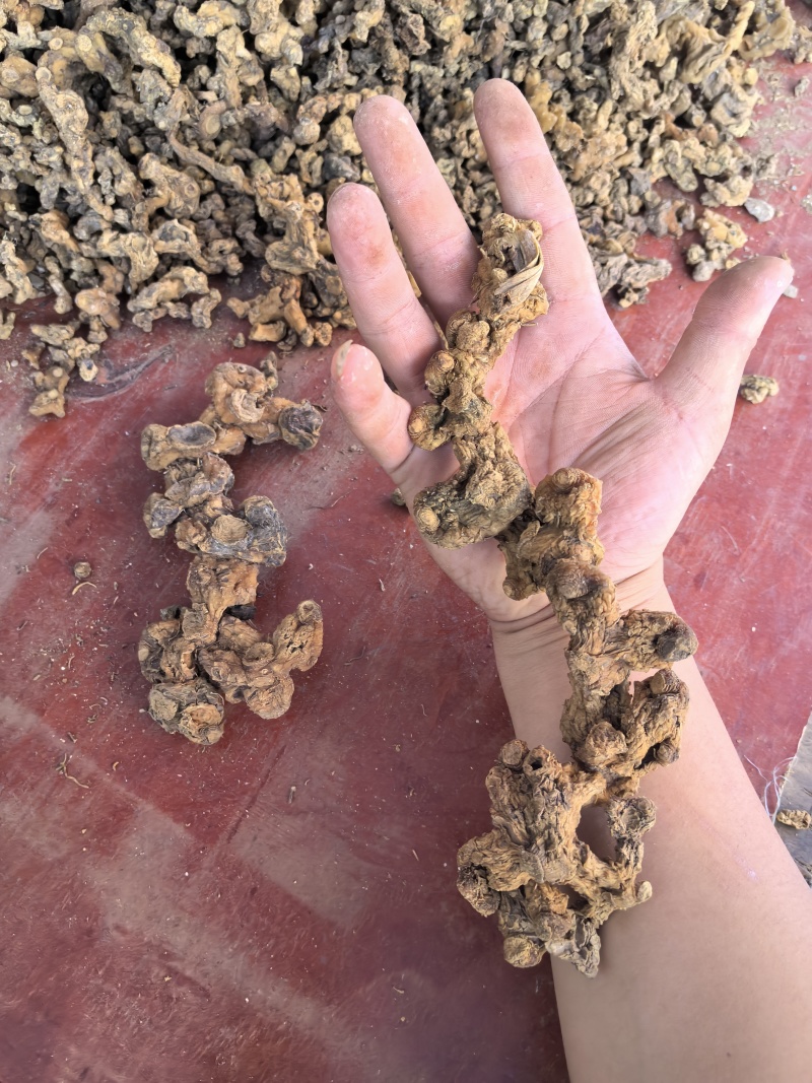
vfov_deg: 65.3
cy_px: 542
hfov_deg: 51.3
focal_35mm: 27
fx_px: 845
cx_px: 406
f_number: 2
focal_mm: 5.75
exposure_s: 1/50
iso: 160
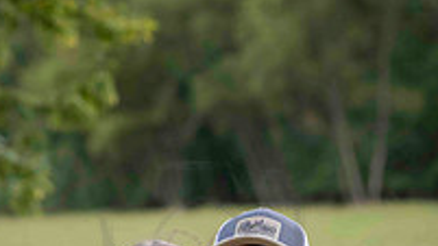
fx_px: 2717
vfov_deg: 5.1
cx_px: 209
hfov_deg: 9.2
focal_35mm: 234
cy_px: 451
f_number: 4.5
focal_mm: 100
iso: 400
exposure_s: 1/400
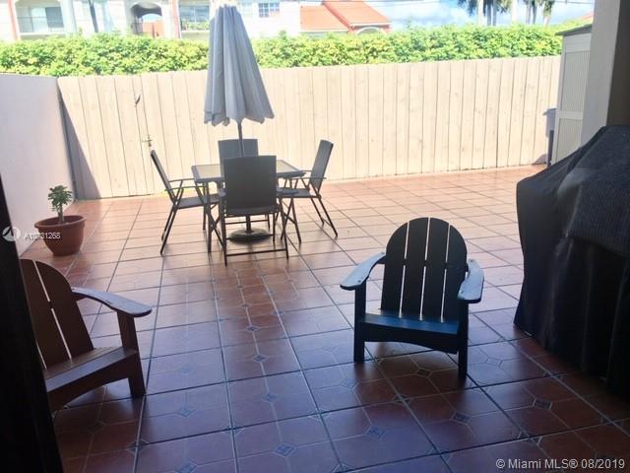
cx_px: 315
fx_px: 528
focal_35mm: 29
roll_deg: +1.4
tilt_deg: -14.7
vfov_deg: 48.2
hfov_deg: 61.7
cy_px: 236
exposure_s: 1/390
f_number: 2.2
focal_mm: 4.15
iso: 25
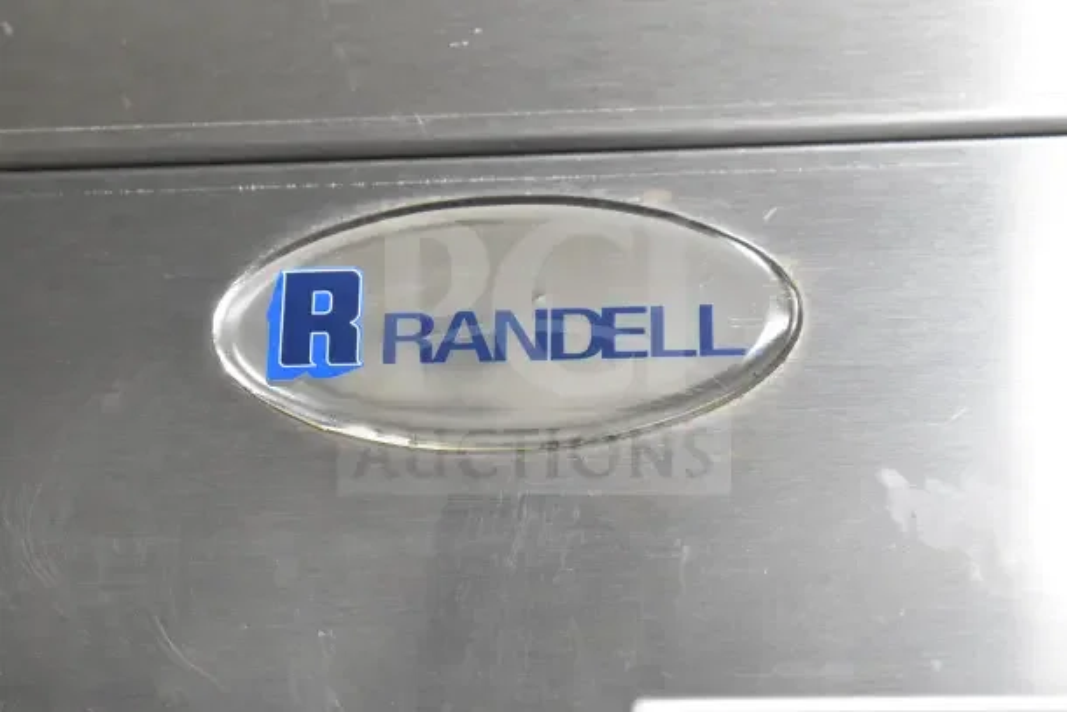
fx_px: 2446
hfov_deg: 24.6
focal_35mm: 82
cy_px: 356
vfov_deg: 16.6
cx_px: 534
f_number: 5.6
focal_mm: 55
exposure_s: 1/200
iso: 6400
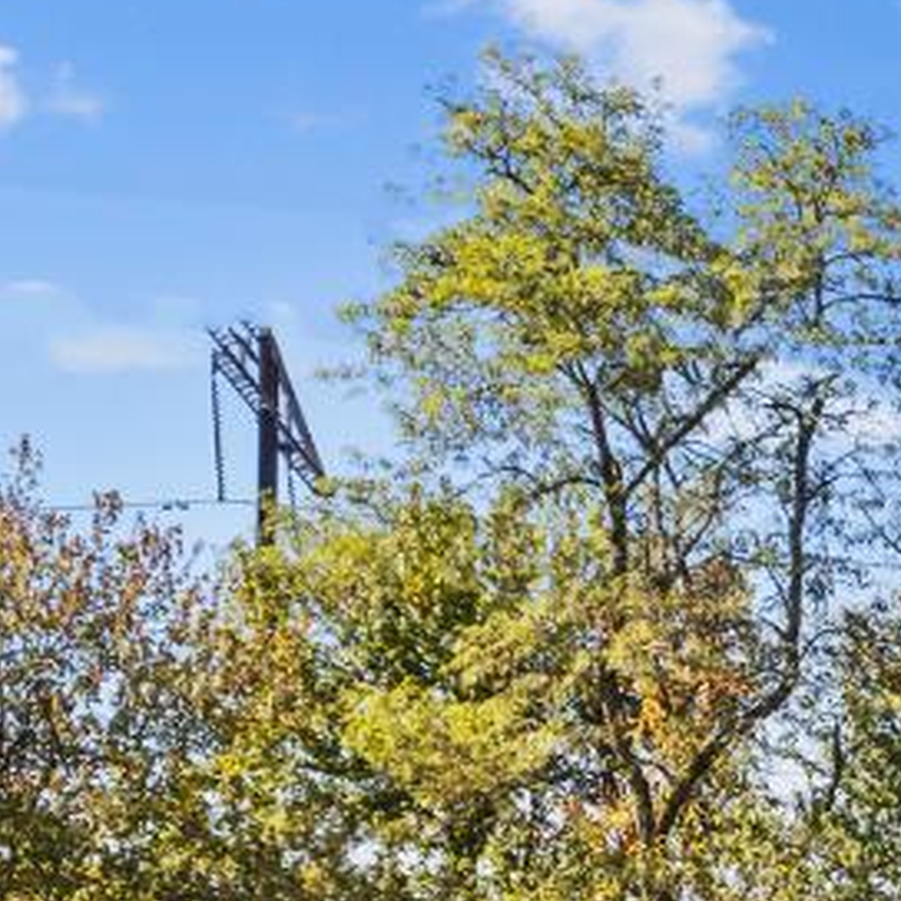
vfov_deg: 15.6
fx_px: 3033
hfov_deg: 14.9
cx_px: 1580
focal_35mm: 103
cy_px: 1343
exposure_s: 1/500
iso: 100
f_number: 2.8
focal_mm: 8.38
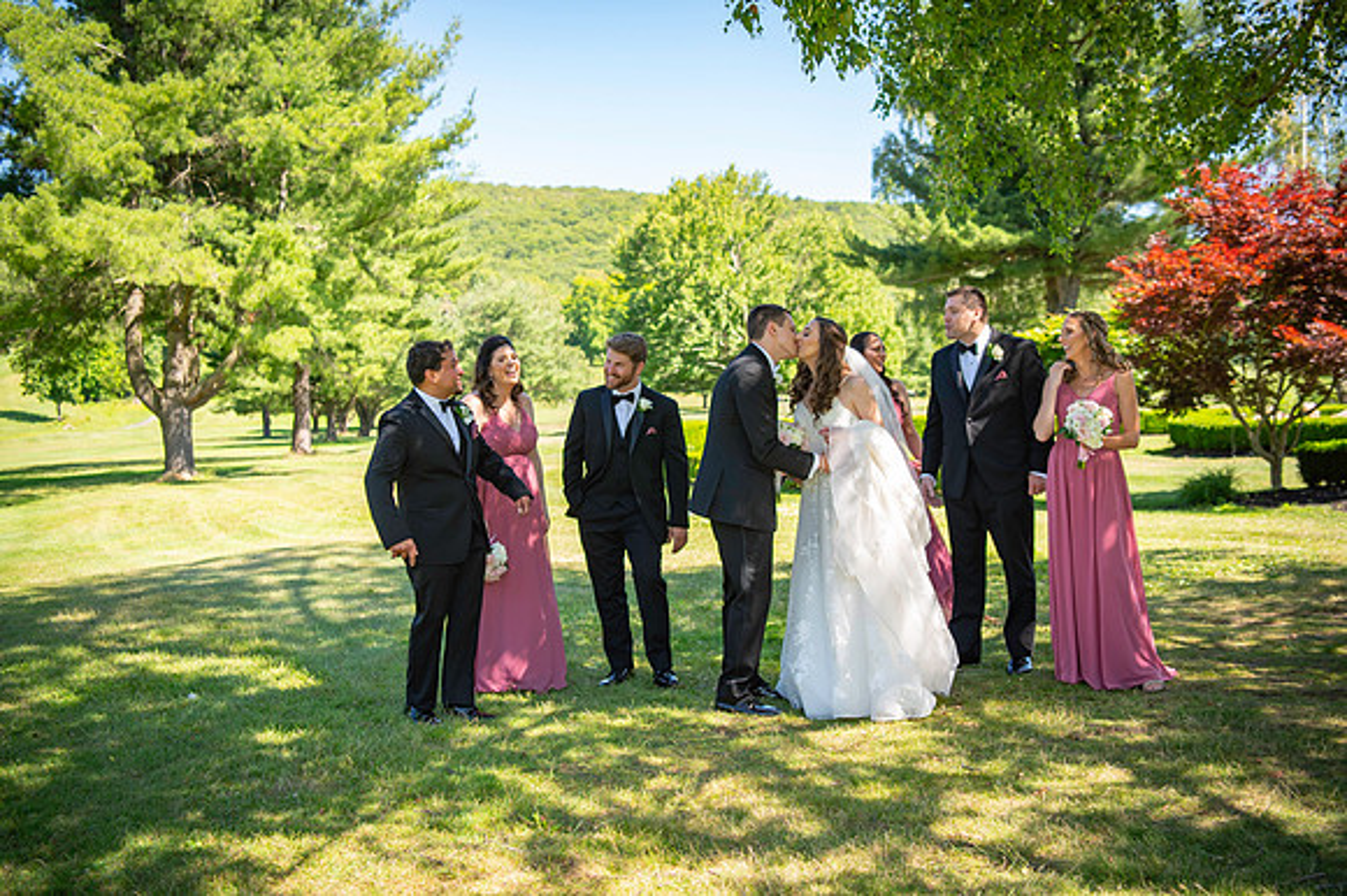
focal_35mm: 36
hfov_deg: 53.2
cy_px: 448
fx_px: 1346
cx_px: 674
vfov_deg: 36.8
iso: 250
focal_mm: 36
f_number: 3.2
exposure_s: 1/800
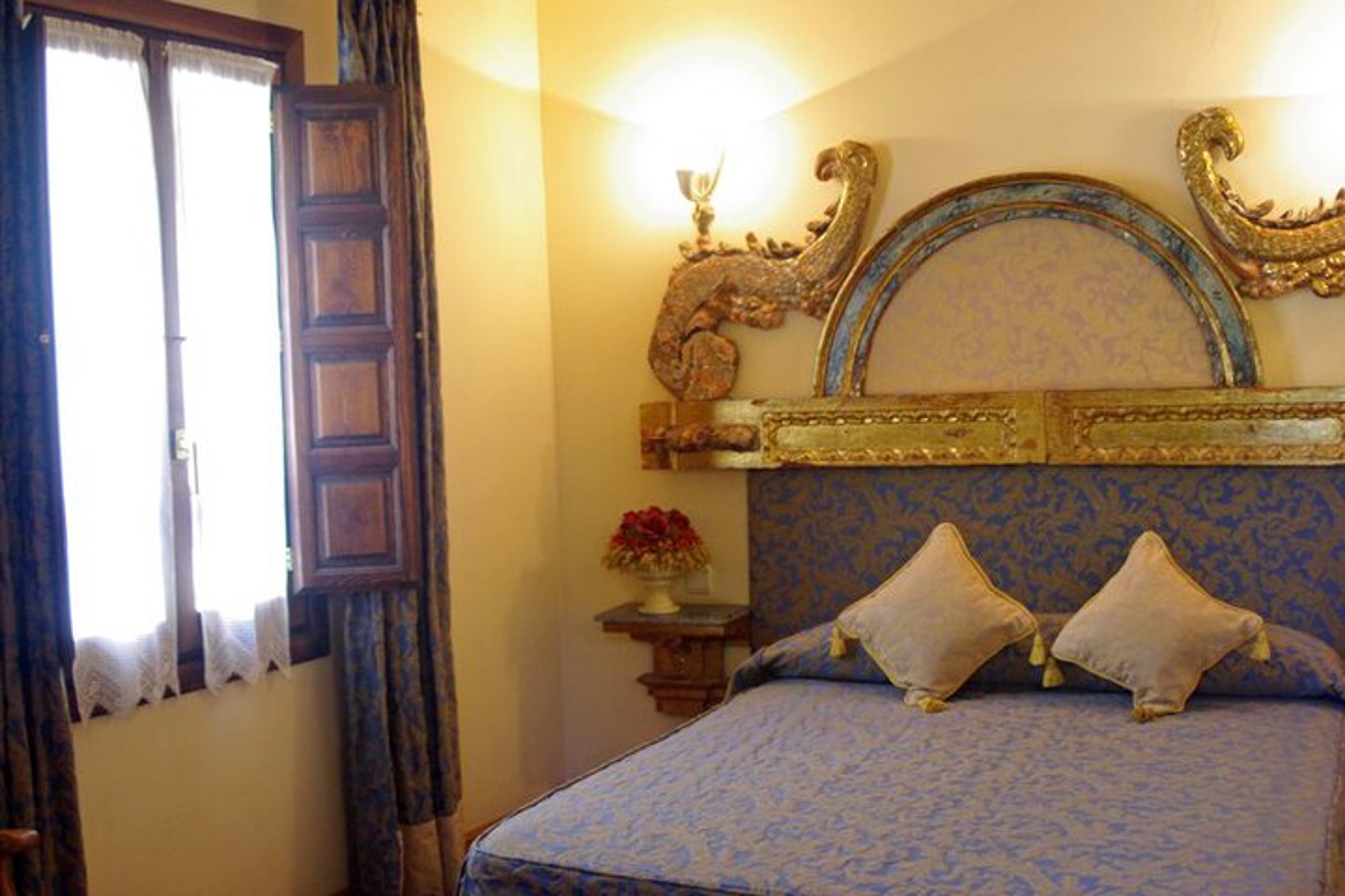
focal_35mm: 42
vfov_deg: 31.9
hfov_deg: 46.4
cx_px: 672
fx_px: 1569
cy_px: 448
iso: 800
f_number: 3.5
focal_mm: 28
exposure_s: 1/10
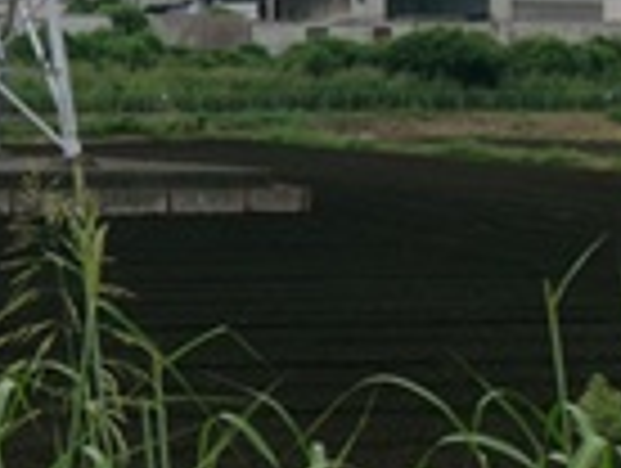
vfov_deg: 12.3
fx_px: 2174
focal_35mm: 121
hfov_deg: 14.4
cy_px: 133
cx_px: -490
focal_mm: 5.1
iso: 100
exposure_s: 1/105
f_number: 10.8
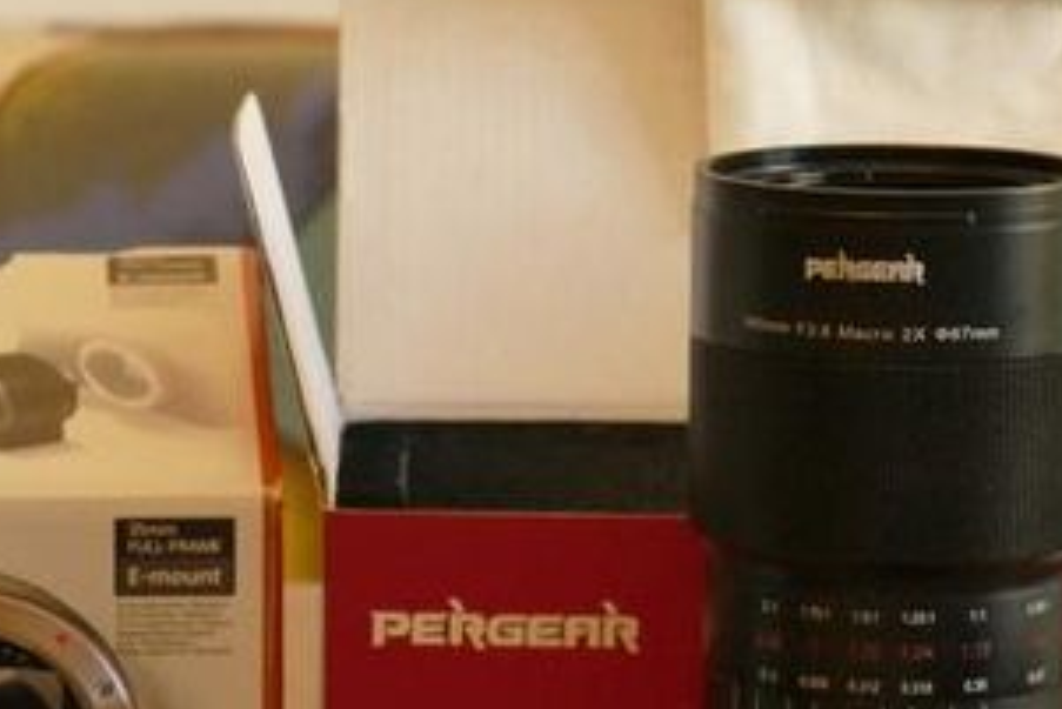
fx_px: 4929
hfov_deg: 12.2
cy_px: 316
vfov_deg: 8.2
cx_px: 176
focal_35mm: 167
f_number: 3.6
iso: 1600
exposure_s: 1/40
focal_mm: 24.66
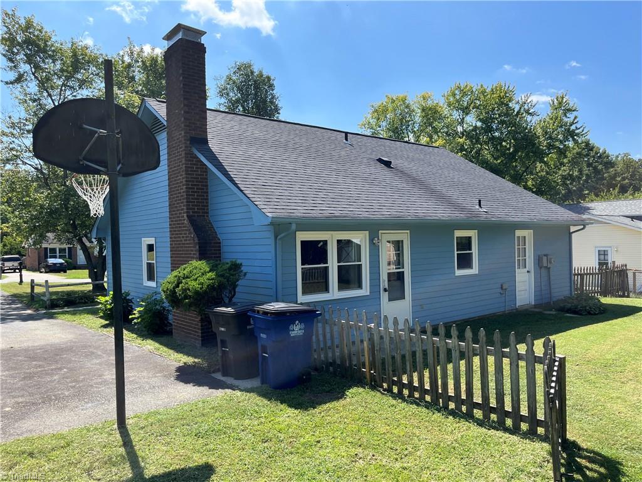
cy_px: 241
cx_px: 321
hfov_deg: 67.3
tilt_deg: -0.7
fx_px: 482
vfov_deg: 53.1
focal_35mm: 26
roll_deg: +0.6
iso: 50
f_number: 1.6
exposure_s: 1/1776
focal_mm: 5.1
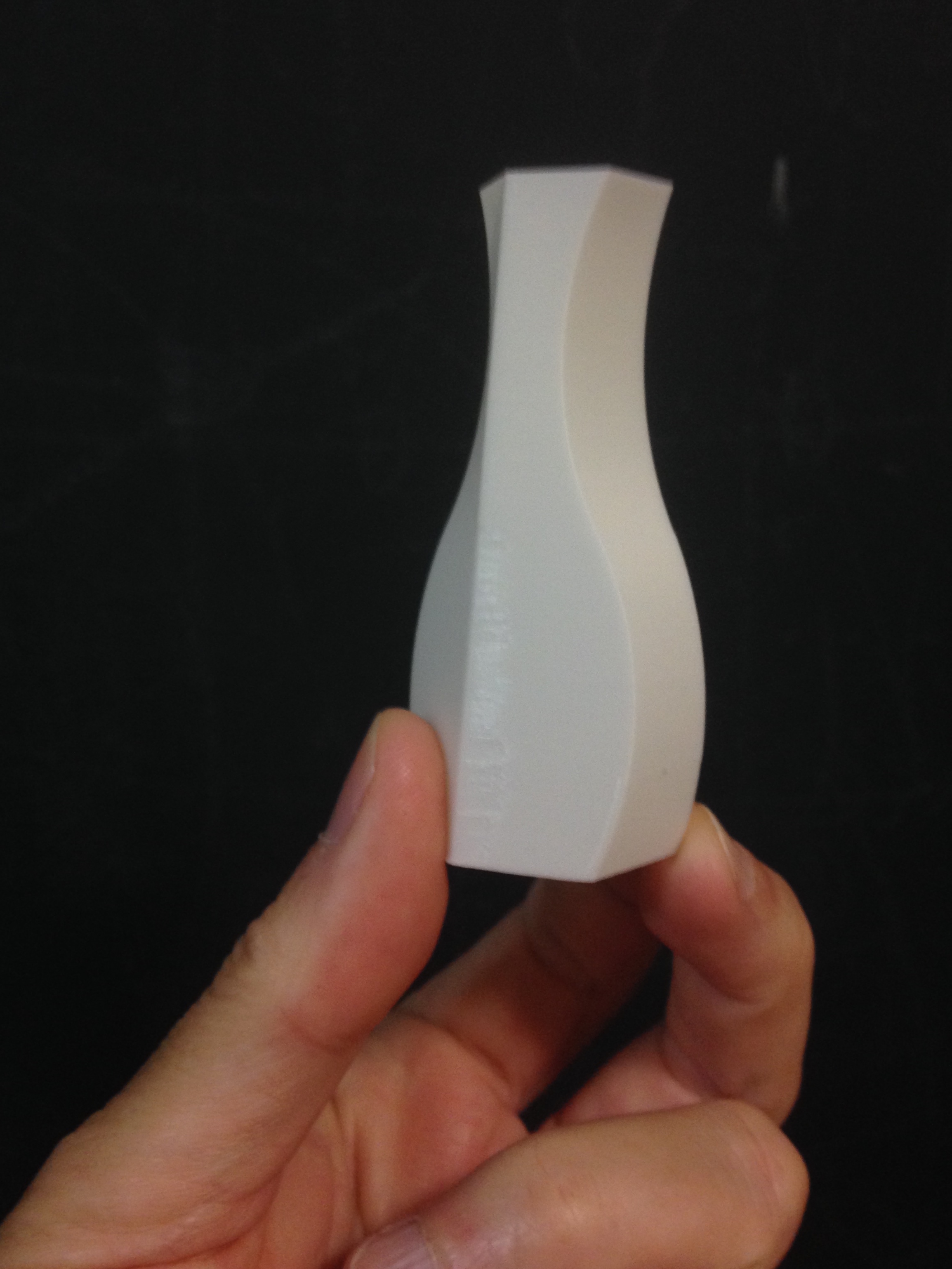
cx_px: 457
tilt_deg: -6.9
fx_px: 1283
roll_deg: +2.9
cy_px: 607
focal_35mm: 35
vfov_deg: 52.6
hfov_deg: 40.7
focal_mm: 4.12
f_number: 2.4
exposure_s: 1/20
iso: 160
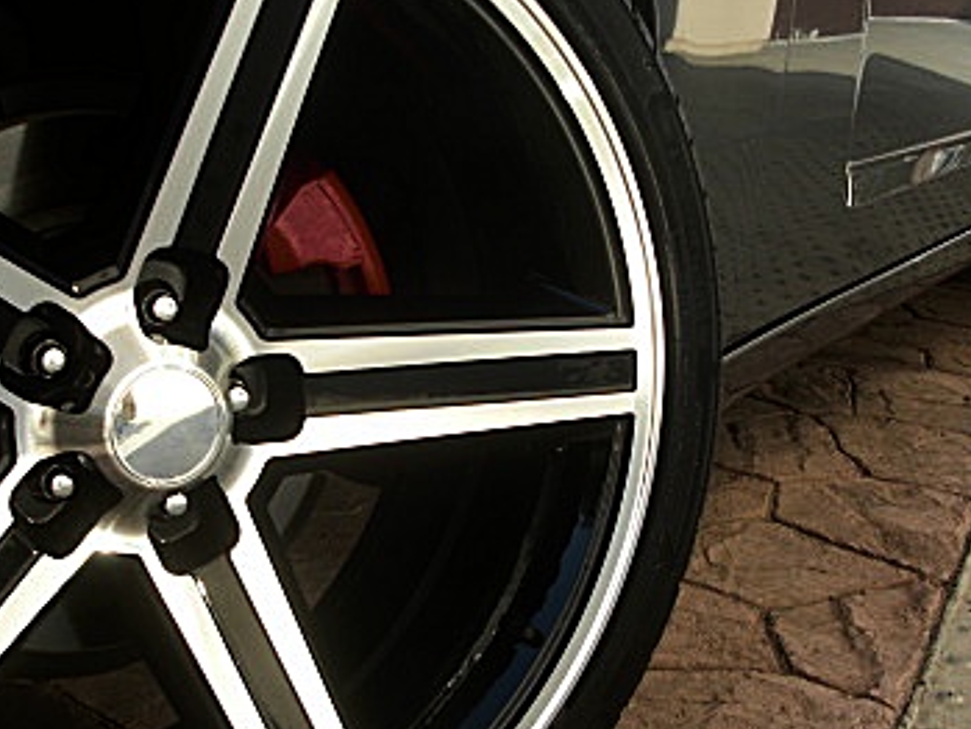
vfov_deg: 22.2
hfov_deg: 29.4
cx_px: 428
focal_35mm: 66
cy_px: 428
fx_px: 1852
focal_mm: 6.3
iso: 50
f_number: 2.8
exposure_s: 1/200
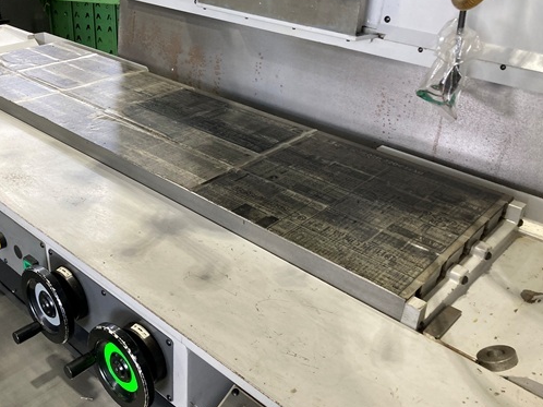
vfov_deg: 39.5
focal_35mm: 36
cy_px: 176
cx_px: 207
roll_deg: -2.8
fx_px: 564
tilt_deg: -28.0
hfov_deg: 50.9
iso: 100
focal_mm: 3.99
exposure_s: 1/60
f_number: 1.8
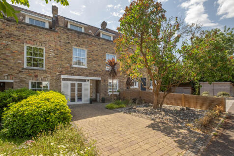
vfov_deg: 77.3
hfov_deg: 100.4
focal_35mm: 15
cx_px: 117
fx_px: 97
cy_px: 78
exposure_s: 1/500
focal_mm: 10
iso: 400
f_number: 6.4
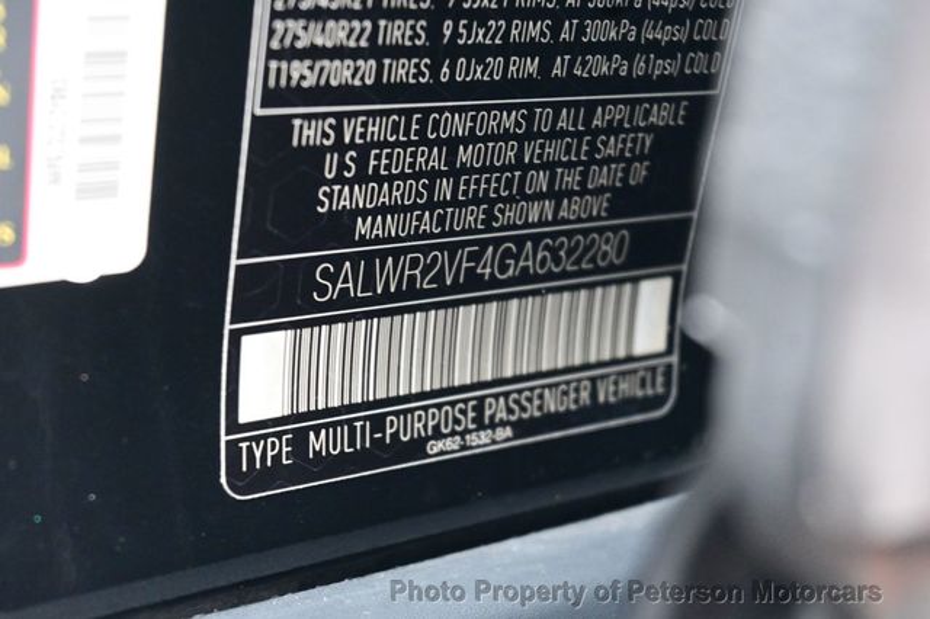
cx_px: 465
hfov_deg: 31.2
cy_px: 310
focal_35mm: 64
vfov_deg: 21.1
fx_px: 1665
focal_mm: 43
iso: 4500
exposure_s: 1/60
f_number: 6
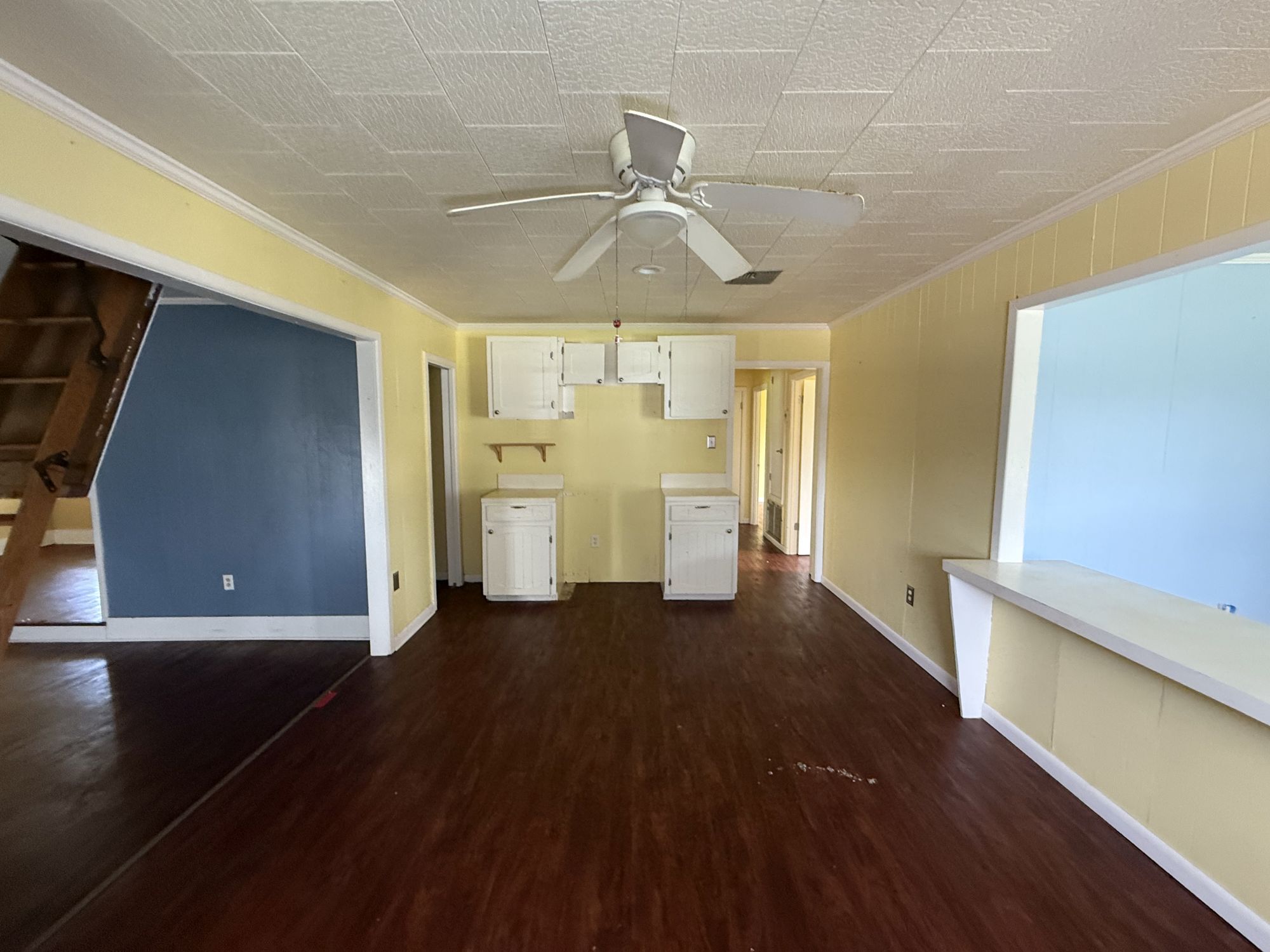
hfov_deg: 102.1
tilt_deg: -3.7
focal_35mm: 14
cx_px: 635
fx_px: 514
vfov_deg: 85.7
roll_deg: -1.1
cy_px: 476
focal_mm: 2.22
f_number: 2.2
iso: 400
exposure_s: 1/60
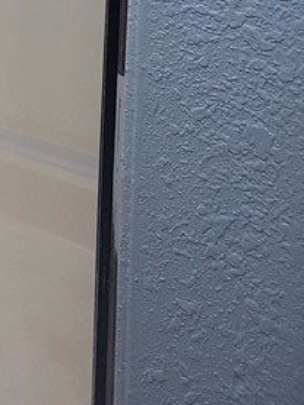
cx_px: -241
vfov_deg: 16.8
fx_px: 1123
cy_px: -329
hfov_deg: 13.8
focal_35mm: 96
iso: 160
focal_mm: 4.3
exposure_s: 1/60
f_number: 2.4
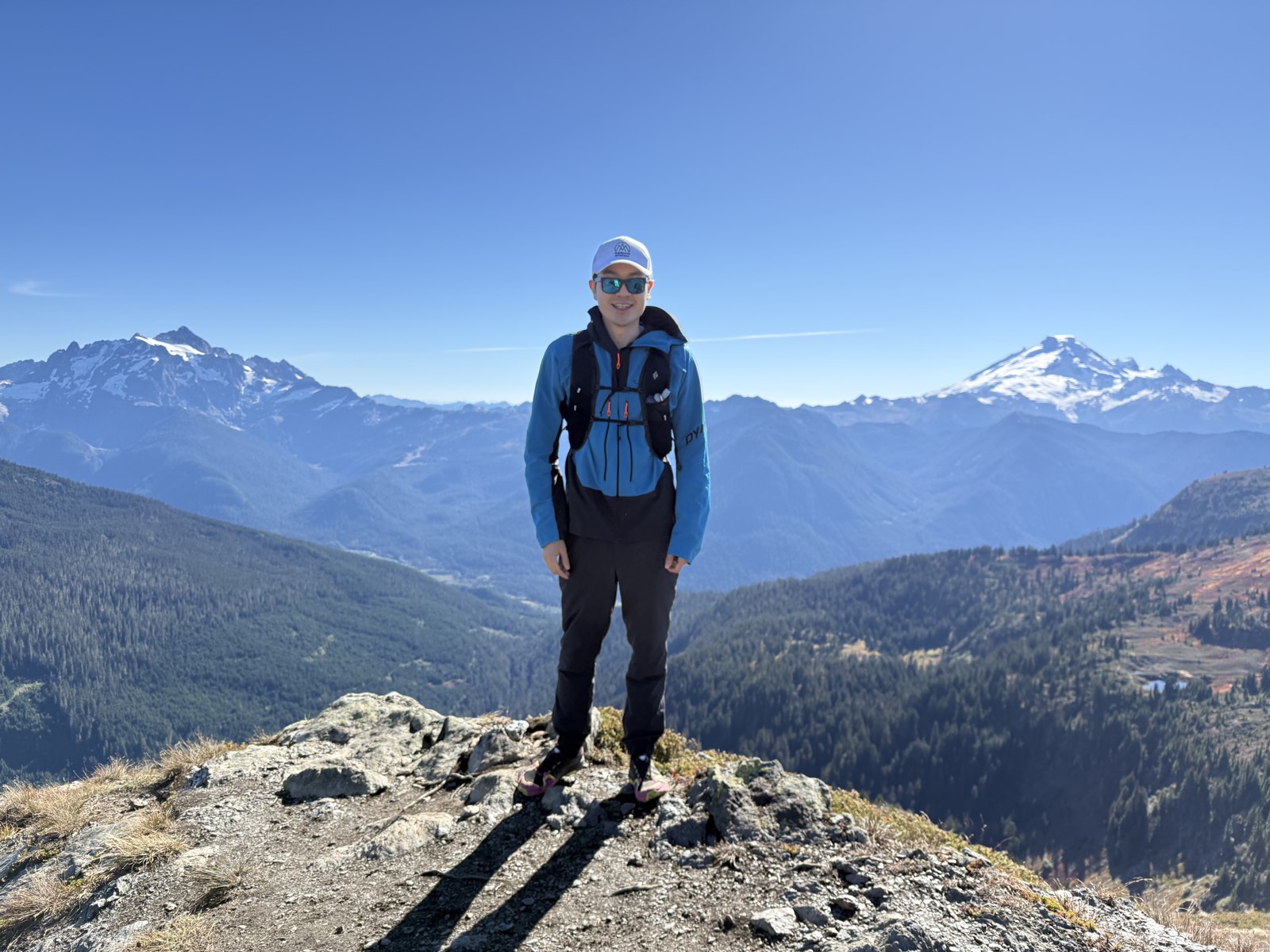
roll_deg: -0.2
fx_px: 881
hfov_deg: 71.6
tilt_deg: -3.5
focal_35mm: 24
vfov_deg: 56.8
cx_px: 635
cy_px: 476
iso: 125
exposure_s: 1/2611
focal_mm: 6.76
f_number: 1.78
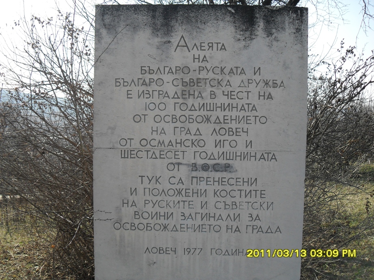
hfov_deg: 52.6
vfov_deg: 40.7
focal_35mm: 35
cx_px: 187
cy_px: 140
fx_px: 378
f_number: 8.9
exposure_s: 1/90
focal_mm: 6.2
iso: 100
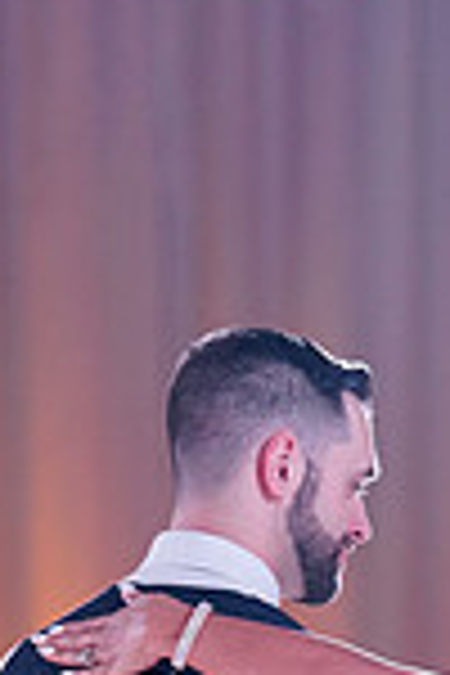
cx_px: 484
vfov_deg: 4.3
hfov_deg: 2.9
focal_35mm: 477
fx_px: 8943
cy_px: 1238
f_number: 2.8
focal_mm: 123
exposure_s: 1/500
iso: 2000
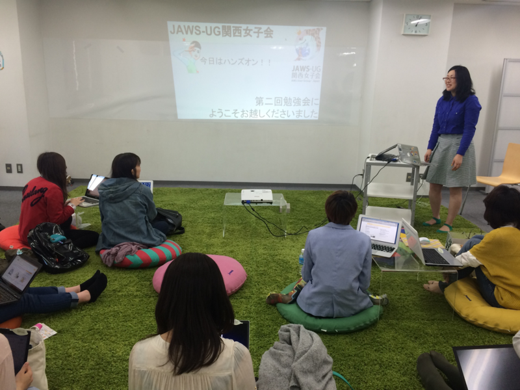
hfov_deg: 61.7
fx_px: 436
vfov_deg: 48.2
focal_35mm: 29
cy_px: 195
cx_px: 260
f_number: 2.2
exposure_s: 1/40
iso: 40
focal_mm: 4.15
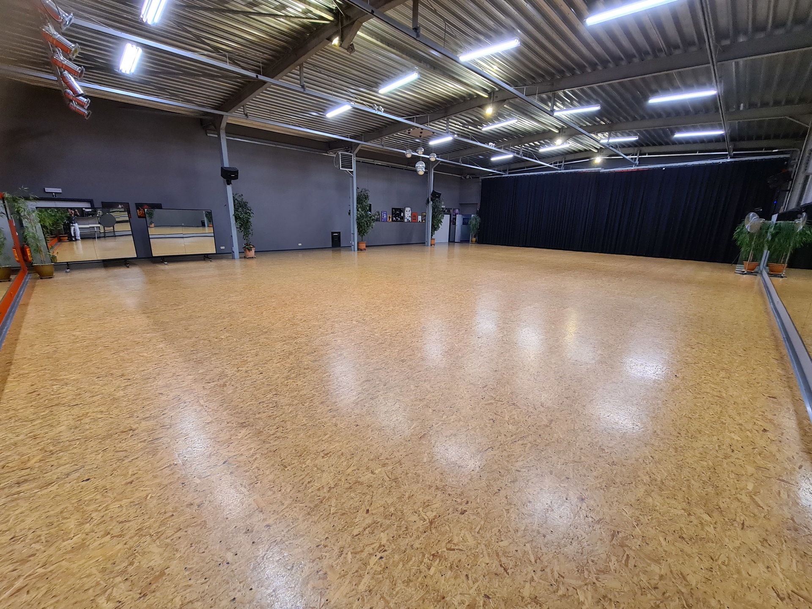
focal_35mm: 13
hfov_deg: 106.2
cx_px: 406
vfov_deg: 89.9
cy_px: 304
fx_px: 305
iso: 320
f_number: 2.2
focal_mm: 2.2
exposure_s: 1/50
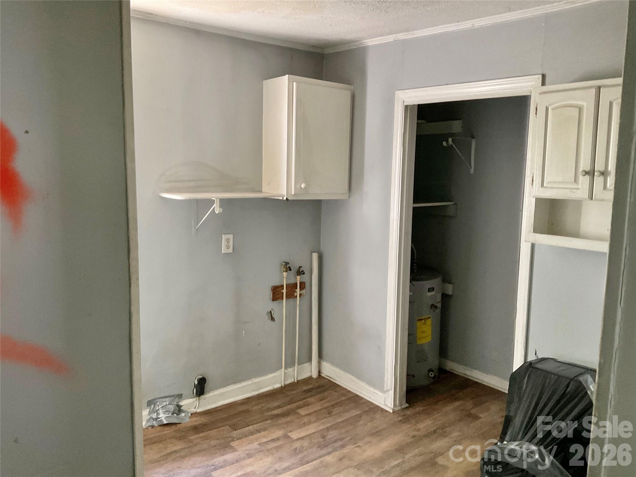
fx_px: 533
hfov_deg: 61.7
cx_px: 318
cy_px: 238
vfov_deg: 48.2
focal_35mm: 29
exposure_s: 1/30
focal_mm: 3
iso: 250
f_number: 1.8
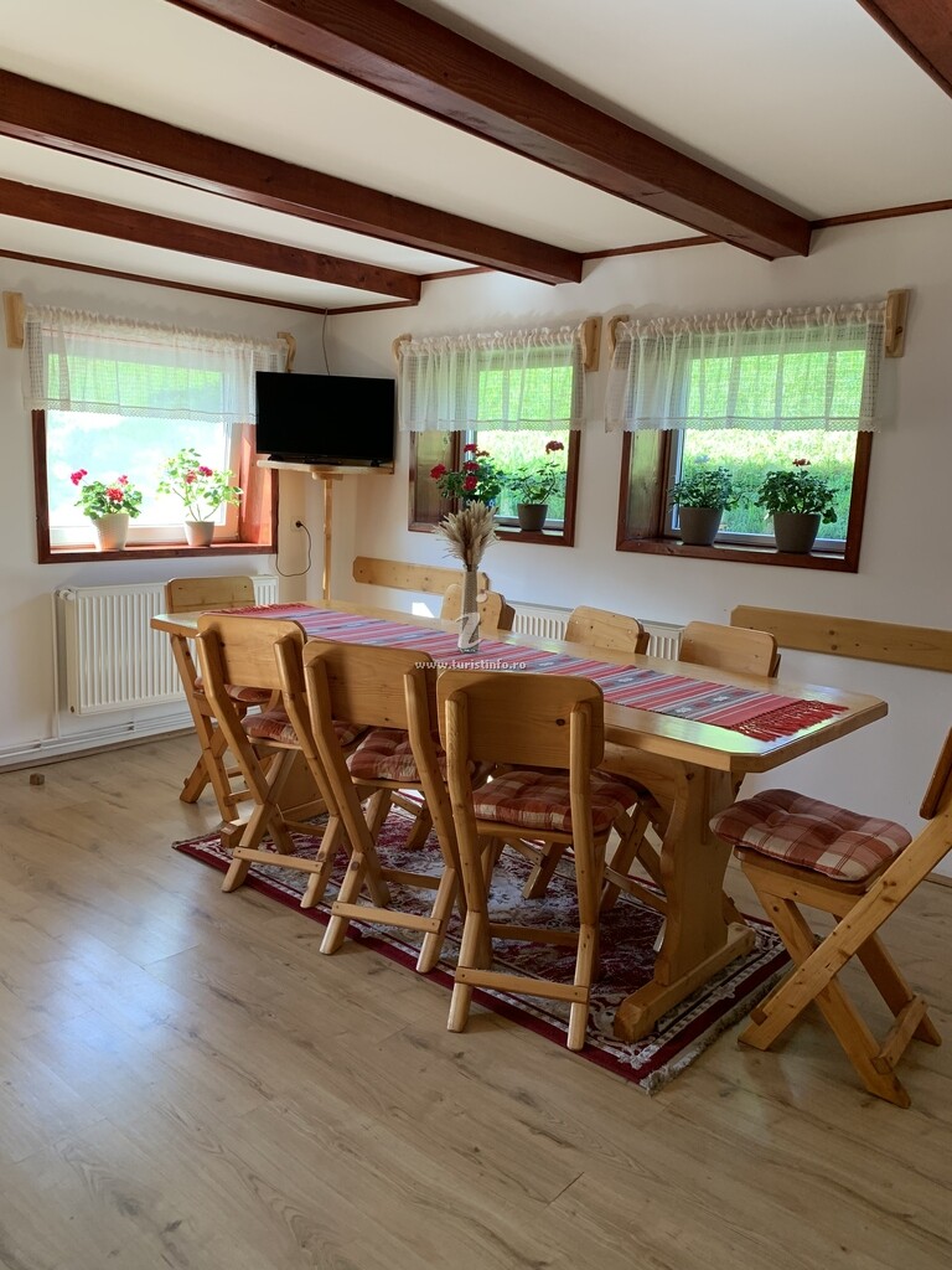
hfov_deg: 53.1
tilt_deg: -9.0
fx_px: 953
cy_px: 635
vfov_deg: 67.3
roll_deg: -0.9
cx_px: 476
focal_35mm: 26
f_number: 1.8
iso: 100
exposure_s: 1/88
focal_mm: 4.25
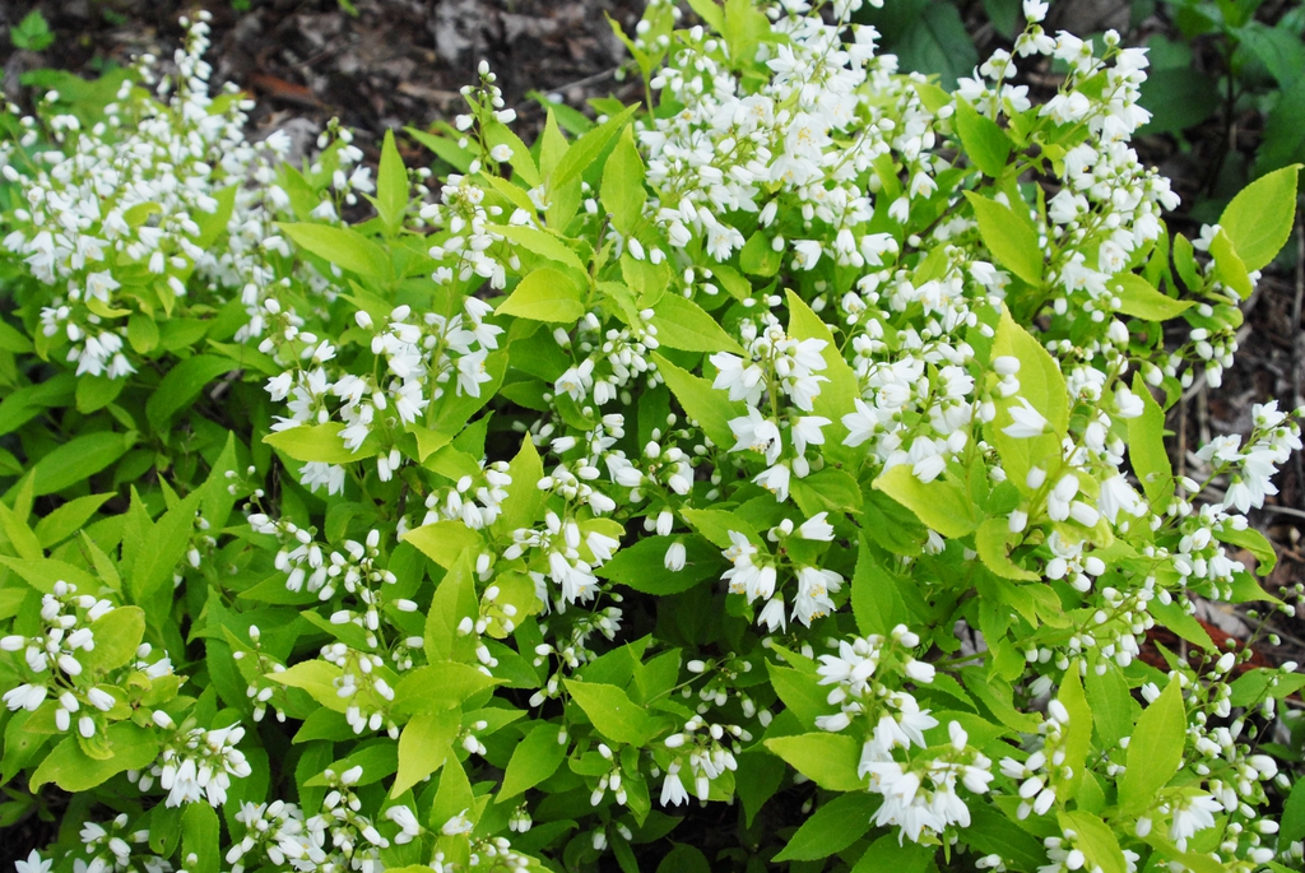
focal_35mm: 42
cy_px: 436
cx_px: 652
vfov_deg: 32.0
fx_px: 1524
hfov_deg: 46.4
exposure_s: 1/160
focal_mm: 28
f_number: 6.3
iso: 400
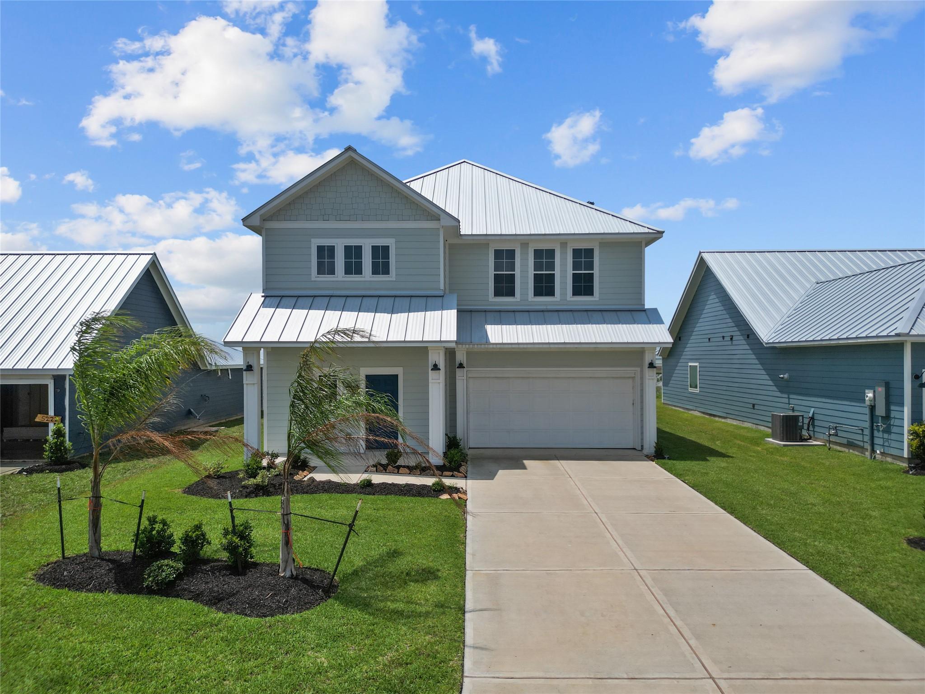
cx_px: 462
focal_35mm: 24
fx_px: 641
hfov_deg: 71.6
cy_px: 347
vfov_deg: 56.8
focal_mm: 6.72
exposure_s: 1/5000
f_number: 1.7
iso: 100
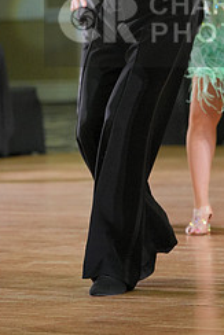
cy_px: 22
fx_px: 3150
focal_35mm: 338
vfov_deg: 6.1
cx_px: 234
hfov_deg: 4.1
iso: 2500
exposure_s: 1/400
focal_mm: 142
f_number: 4
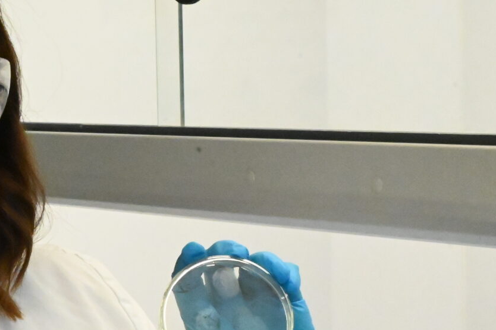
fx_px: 1859
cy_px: 216
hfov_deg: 14.7
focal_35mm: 135
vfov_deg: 10.1
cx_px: -110
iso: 25600
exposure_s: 1/100
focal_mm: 44
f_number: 22
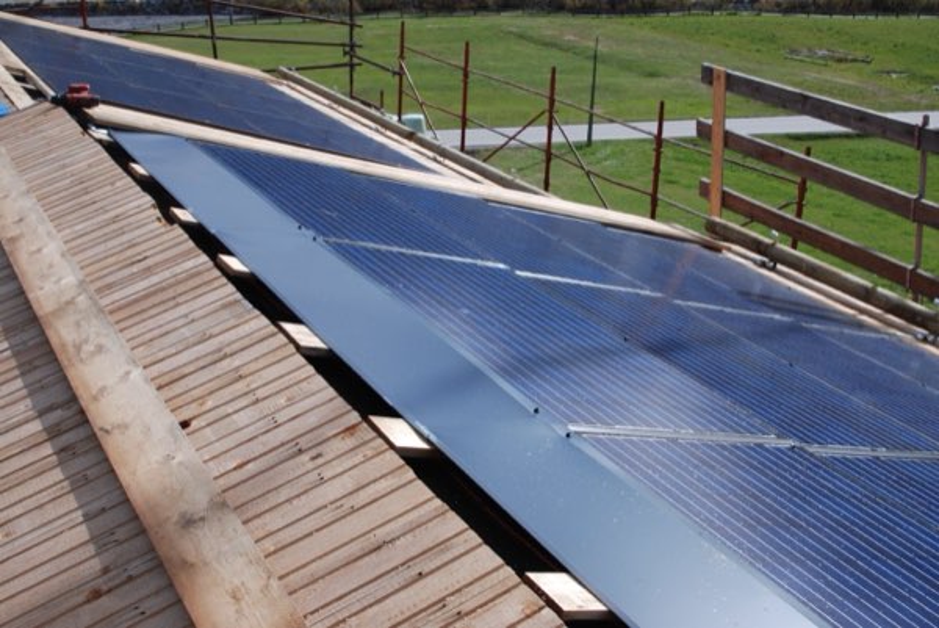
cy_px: 314
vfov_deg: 29.9
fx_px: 1175
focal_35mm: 45
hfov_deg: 43.6
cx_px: 470
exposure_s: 1/250
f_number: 8
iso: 100
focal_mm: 30
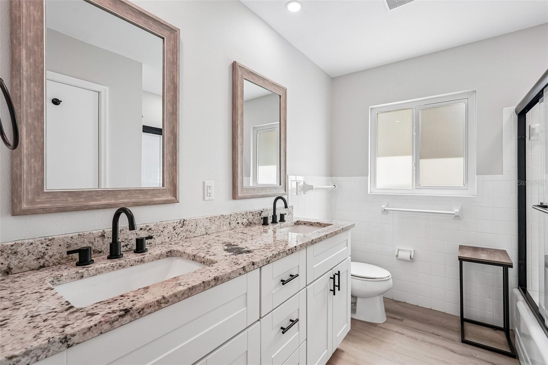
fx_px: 243
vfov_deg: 73.7
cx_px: 274
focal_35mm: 16
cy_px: 182
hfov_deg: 96.7
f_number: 8
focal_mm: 16
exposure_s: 1/100
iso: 400
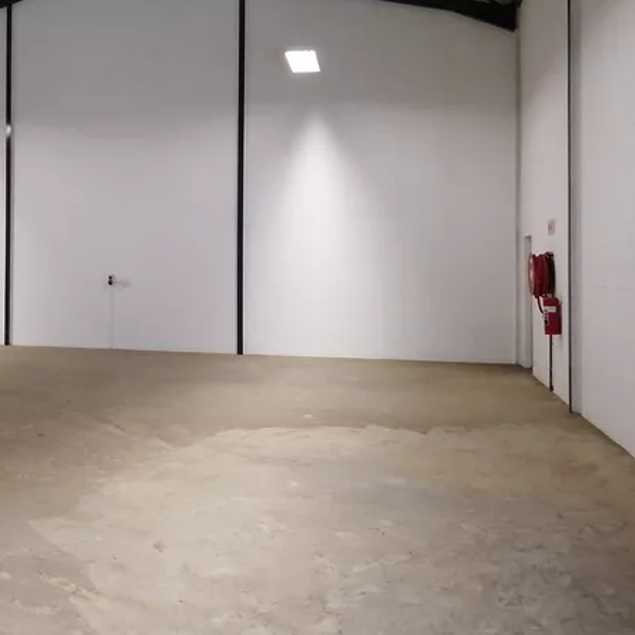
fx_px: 892
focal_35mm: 43
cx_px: 94
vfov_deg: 39.0
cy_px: 245
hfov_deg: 37.2
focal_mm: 3.62
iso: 200
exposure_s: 3
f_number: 1.8
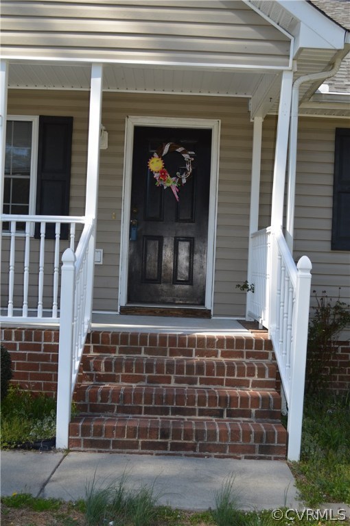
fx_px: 614
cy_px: 263
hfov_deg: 31.8
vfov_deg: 46.5
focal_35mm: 42
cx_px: 175
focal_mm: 28
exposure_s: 1/200
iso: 100
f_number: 5
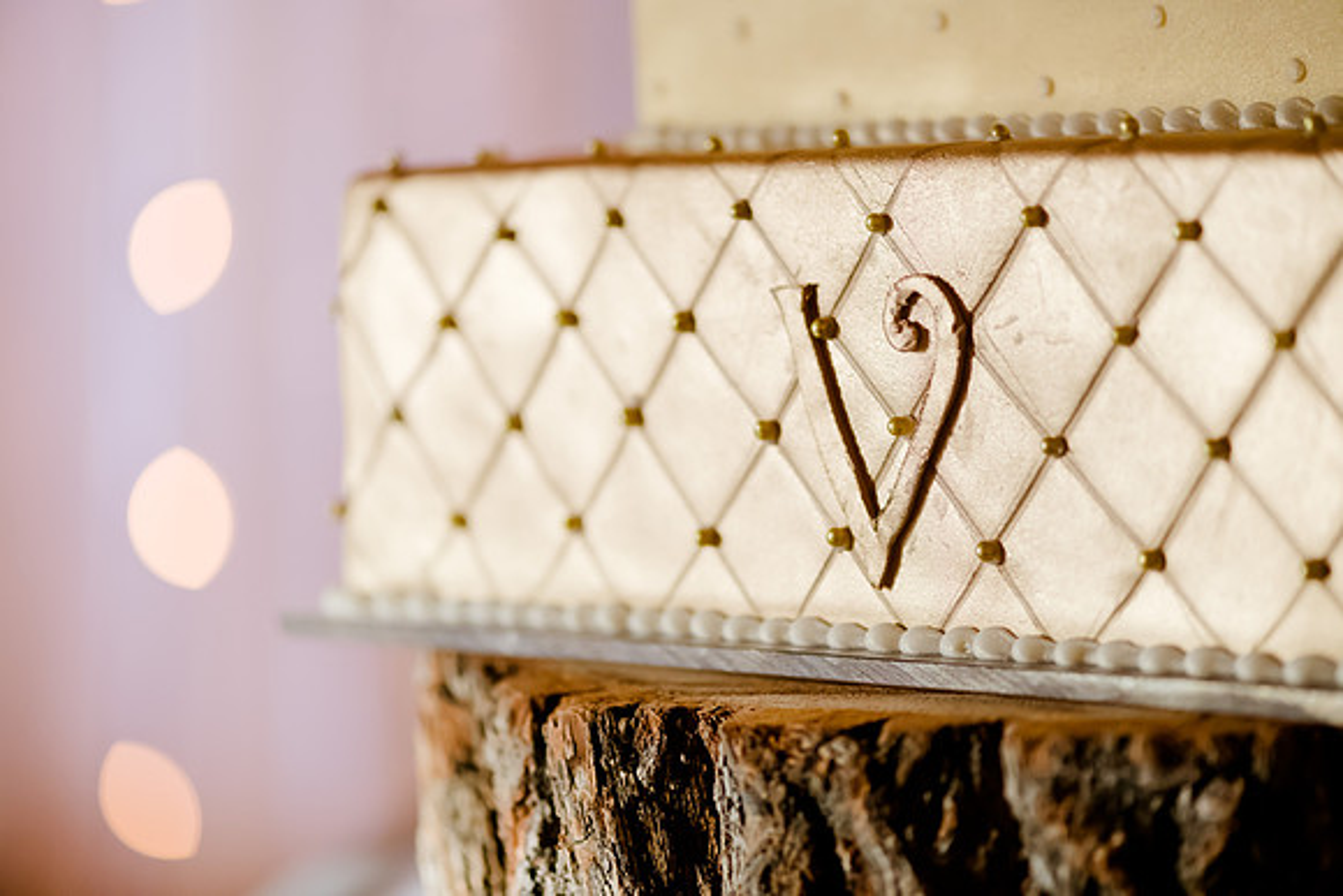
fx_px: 3918
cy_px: 448
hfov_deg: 19.5
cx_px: 672
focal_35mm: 105
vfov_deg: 13.0
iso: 2000
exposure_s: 1/500
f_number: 3
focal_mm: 105
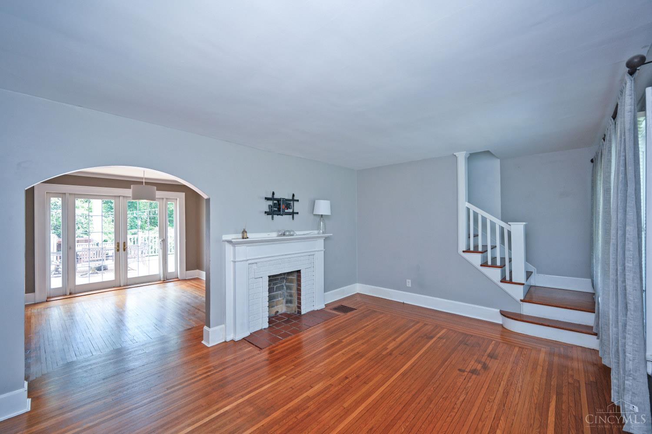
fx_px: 254
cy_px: 217
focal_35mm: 14
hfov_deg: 104.3
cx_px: 326
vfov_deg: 81.2
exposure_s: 1/60
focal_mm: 14
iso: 250
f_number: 4
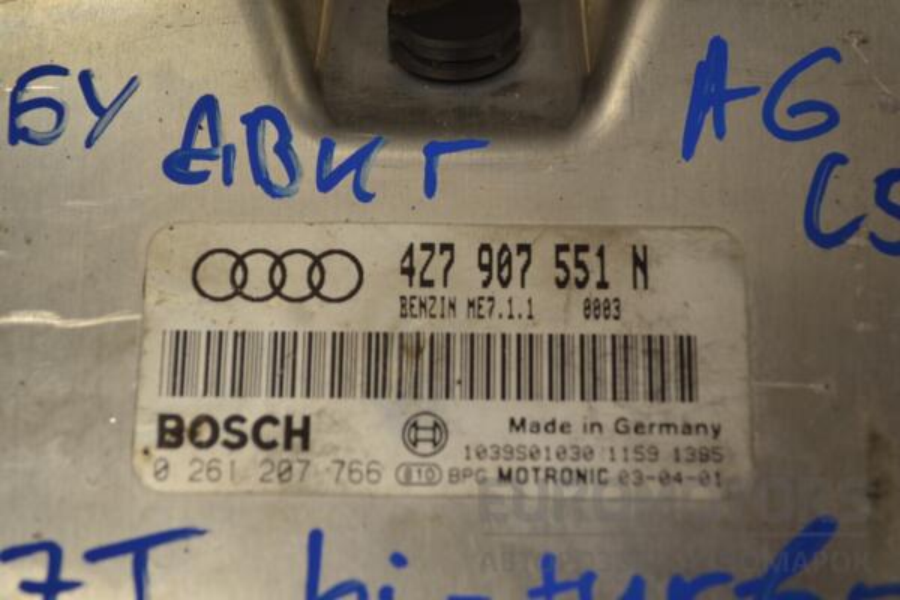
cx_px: 450
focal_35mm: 54
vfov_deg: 25.1
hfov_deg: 36.9
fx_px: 1350
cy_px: 300
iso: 160
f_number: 5.6
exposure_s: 1/125
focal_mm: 36
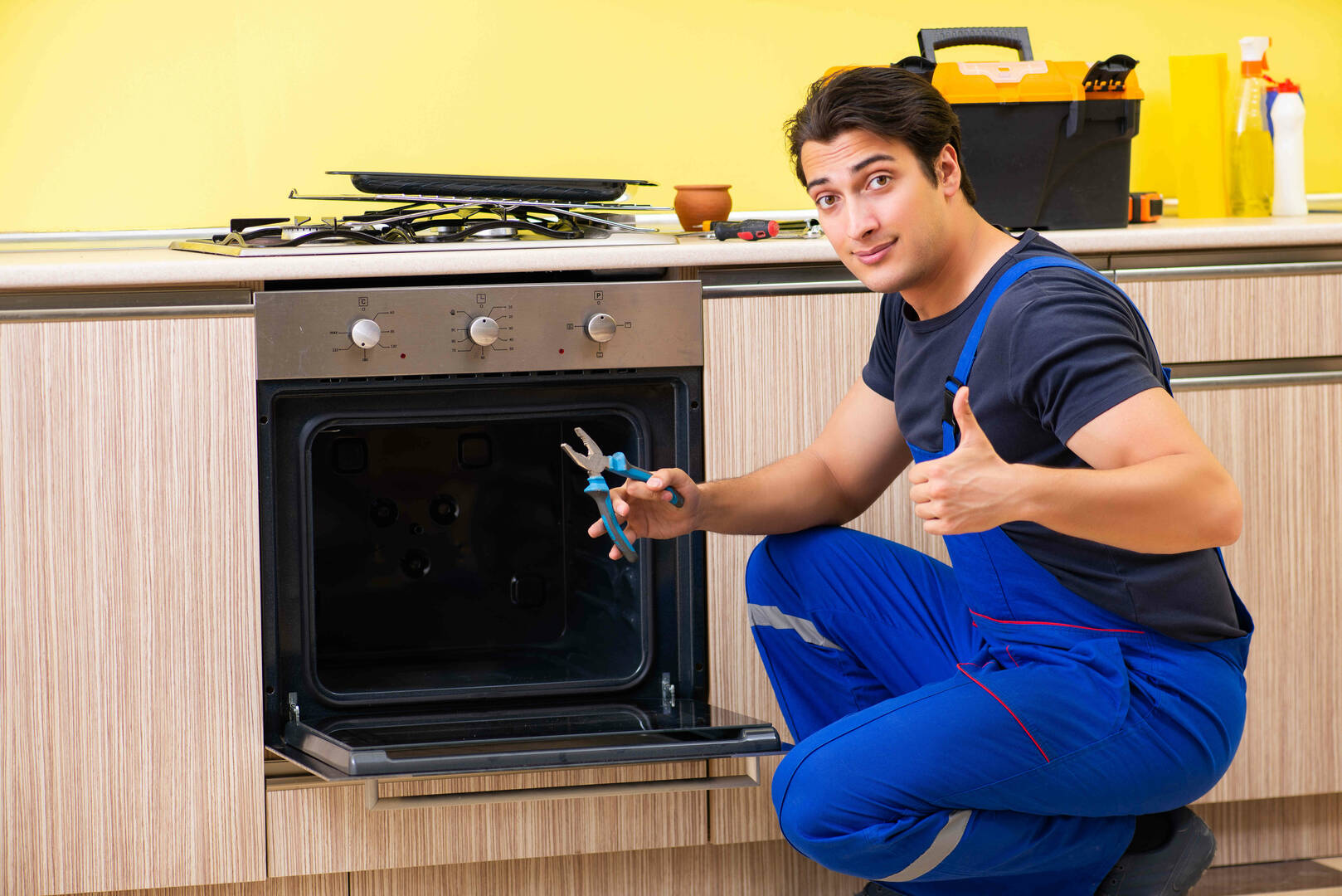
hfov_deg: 19.4
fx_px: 3915
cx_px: 671
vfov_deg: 13.1
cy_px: 448
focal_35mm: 105
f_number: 4
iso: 125
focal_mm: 105
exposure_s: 1/100
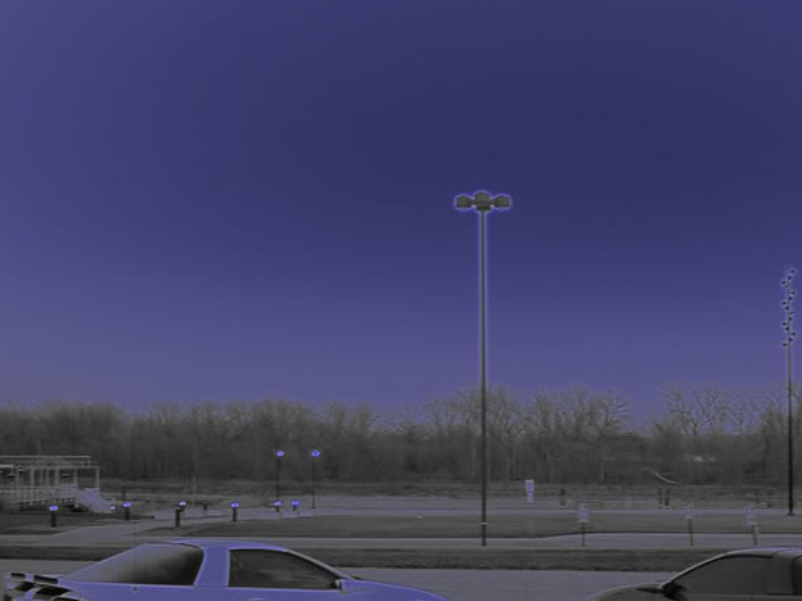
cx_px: 510
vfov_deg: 25.1
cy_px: 381
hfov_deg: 33.0
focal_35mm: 58
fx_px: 1344
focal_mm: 6.3
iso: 50
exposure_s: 1/30
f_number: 2.8
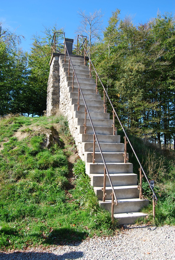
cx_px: 88
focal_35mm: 30
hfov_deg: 43.8
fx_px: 218
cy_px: 130
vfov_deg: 61.8
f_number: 7.1
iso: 100
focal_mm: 20
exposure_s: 1/200
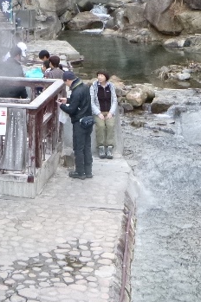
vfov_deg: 18.5
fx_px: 923
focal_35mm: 110
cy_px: 87
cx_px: 120
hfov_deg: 12.4
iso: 320
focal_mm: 6.4
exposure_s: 1/60
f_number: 4.4
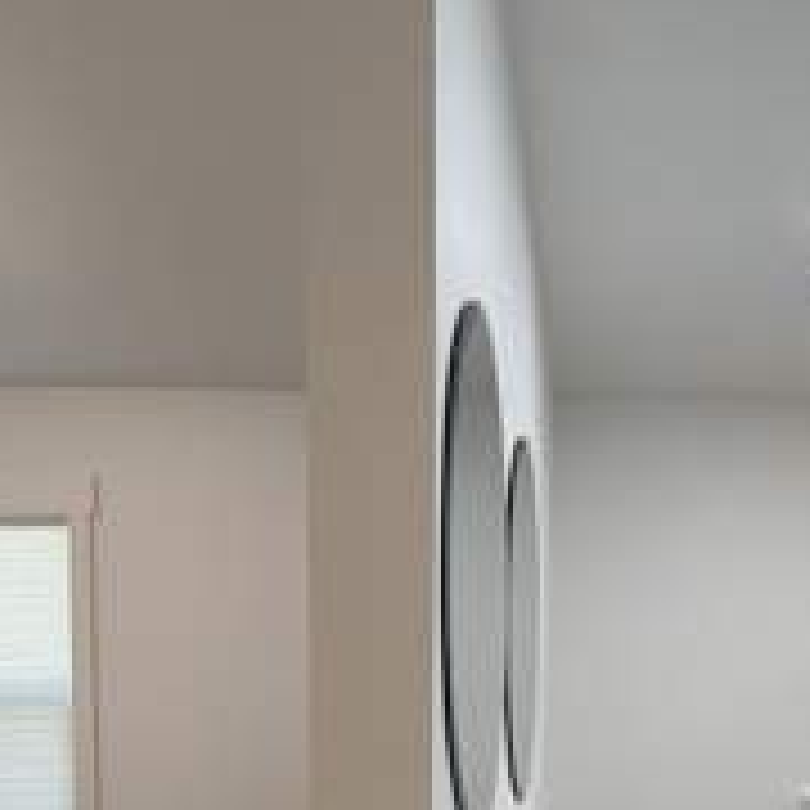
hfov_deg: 37.2
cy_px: 778
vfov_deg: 35.3
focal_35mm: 44
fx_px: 1165
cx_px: 626
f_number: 2.2
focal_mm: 2.22
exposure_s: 1/120
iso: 200
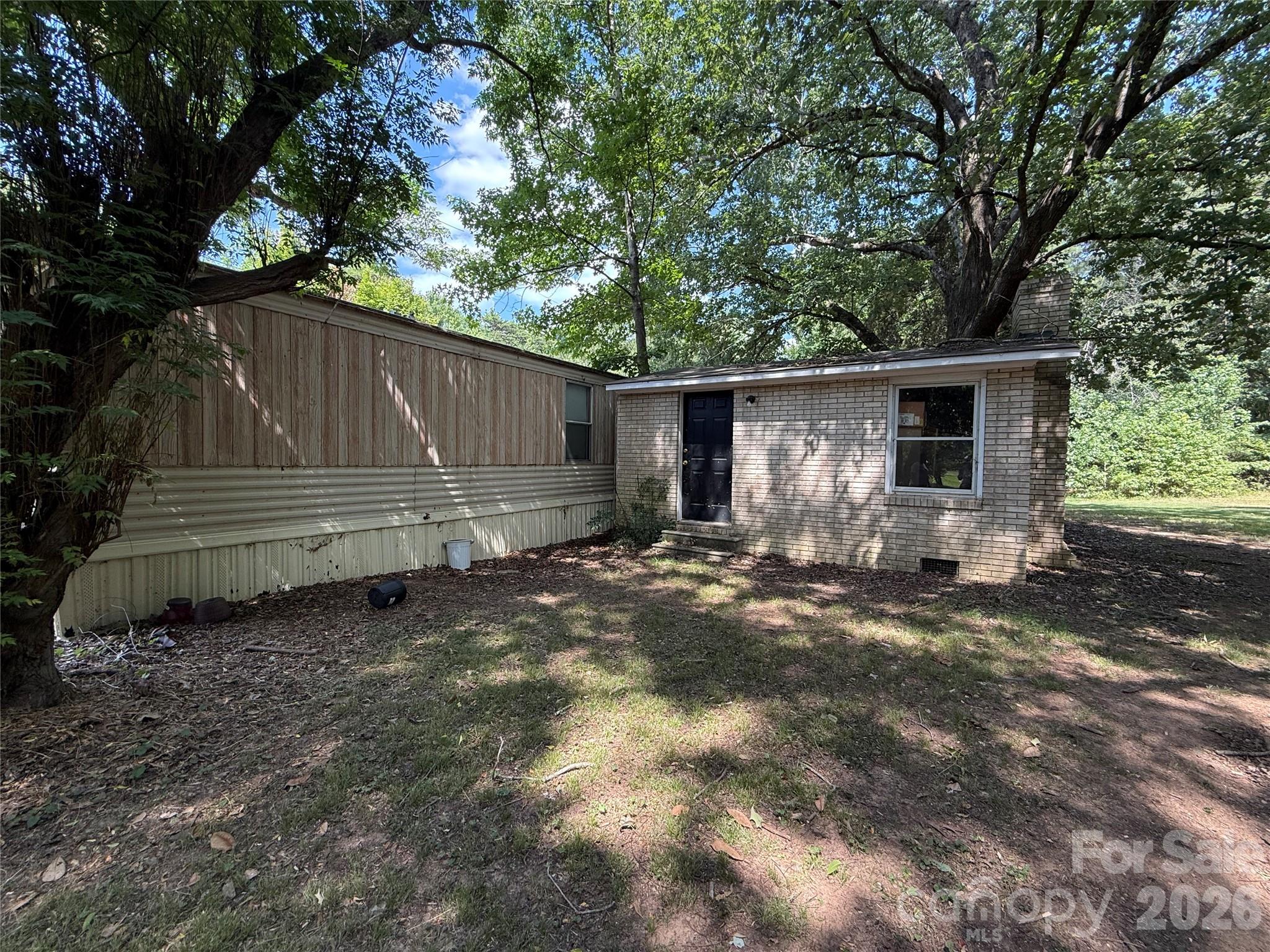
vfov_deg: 85.7
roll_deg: -1.1
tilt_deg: -1.9
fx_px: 514
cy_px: 476
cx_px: 635
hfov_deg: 102.1
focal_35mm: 14
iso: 64
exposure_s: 1/209
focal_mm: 2.22
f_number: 2.2
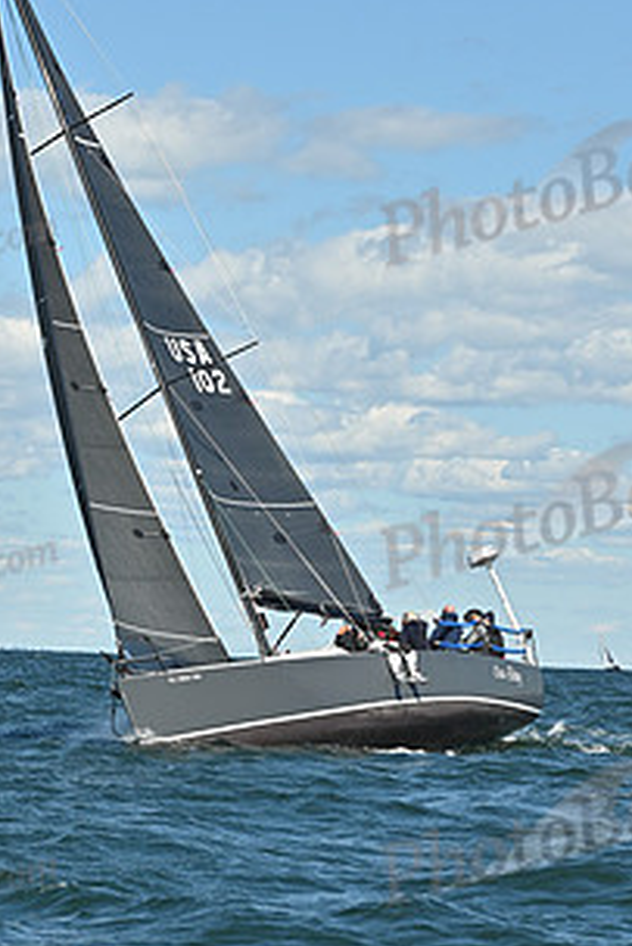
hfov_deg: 7.6
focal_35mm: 181
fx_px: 4761
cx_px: 219
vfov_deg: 11.4
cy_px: 392
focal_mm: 95
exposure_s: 1/1250
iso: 320
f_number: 10
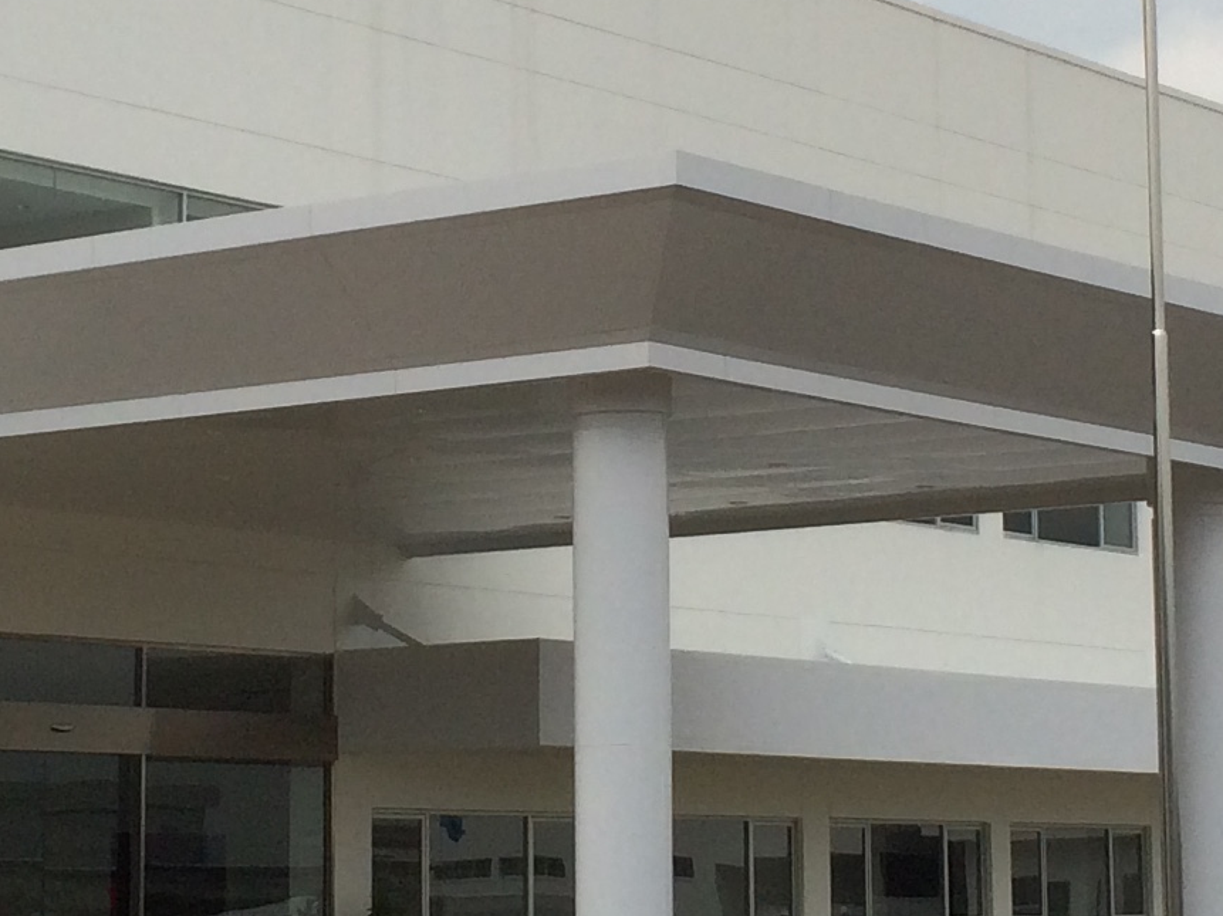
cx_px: 668
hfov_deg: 17.9
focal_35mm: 110
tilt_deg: +6.1
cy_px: 331
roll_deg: +0.2
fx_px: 3885
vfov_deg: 13.4
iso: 40
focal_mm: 4.15
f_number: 2.2
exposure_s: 1/5882
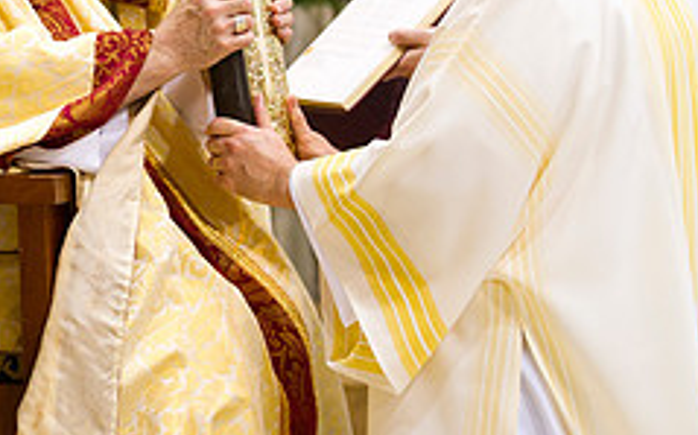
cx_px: 44
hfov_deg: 9.8
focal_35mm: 213
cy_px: 64
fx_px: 4049
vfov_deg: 6.1
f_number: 2.8
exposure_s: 1/100
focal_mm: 86
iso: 2000
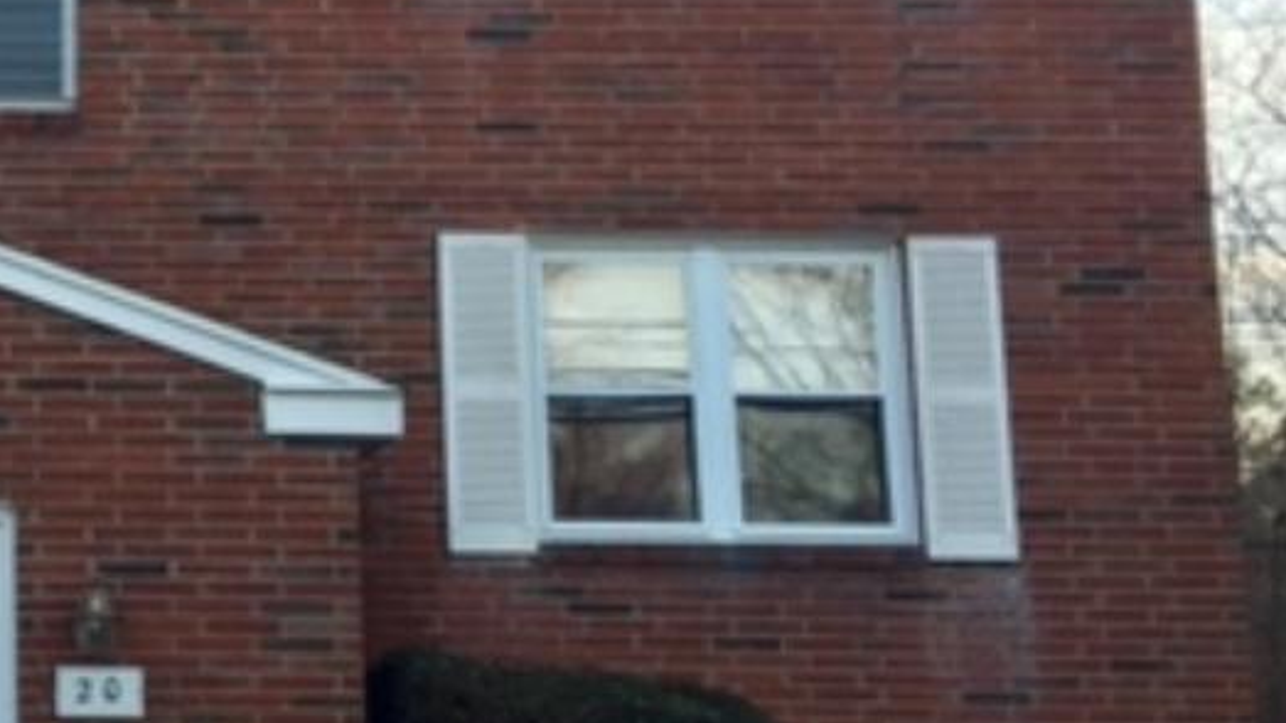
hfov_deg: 22.6
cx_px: -243
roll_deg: -0.6
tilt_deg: +9.2
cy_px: 312
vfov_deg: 13.9
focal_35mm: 87
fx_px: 2966
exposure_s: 1/120
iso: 32
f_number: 2.2
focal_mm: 4.15
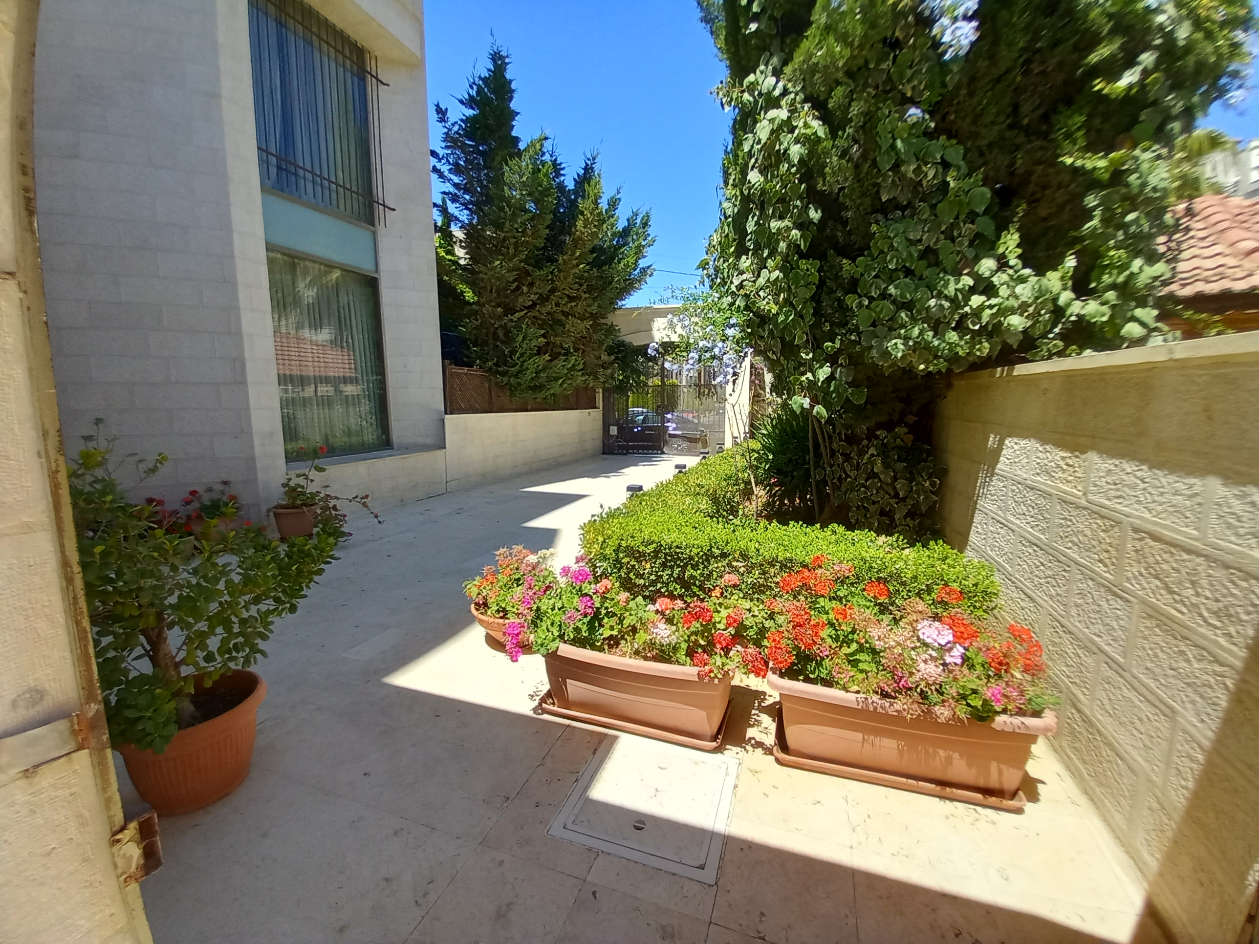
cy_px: 472
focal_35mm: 13
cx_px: 630
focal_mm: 1.13
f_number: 2.2
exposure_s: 1/413
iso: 40
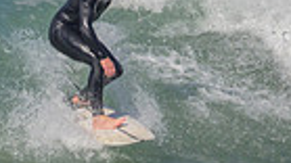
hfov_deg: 0.6
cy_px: 260
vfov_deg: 0.3
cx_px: 17
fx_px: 27030
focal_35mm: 3505
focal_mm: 800
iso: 640
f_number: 11
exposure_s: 1/2000
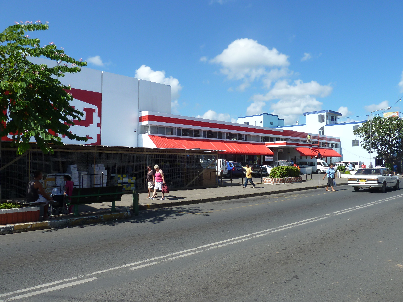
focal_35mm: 25
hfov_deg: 69.4
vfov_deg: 54.9
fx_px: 291
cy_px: 151
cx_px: 202
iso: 80
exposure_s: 1/400
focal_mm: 4.1
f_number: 4.5
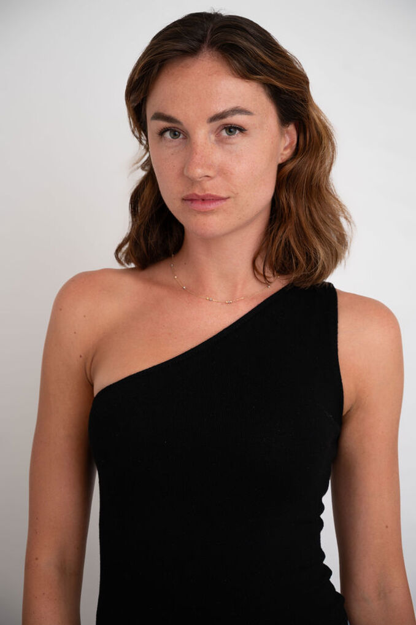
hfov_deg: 21.2
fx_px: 1110
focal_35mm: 64
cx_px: 208
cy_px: 312
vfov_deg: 31.4
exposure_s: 1/125
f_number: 4.5
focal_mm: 64
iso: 100
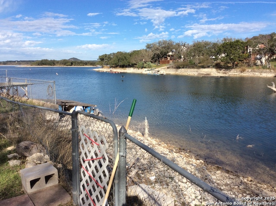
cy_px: 103
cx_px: 138
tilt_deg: -8.2
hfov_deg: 56.9
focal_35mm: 32
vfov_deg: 44.1
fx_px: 255
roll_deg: -2.1
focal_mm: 3.3
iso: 32
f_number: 2.4
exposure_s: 1/1789
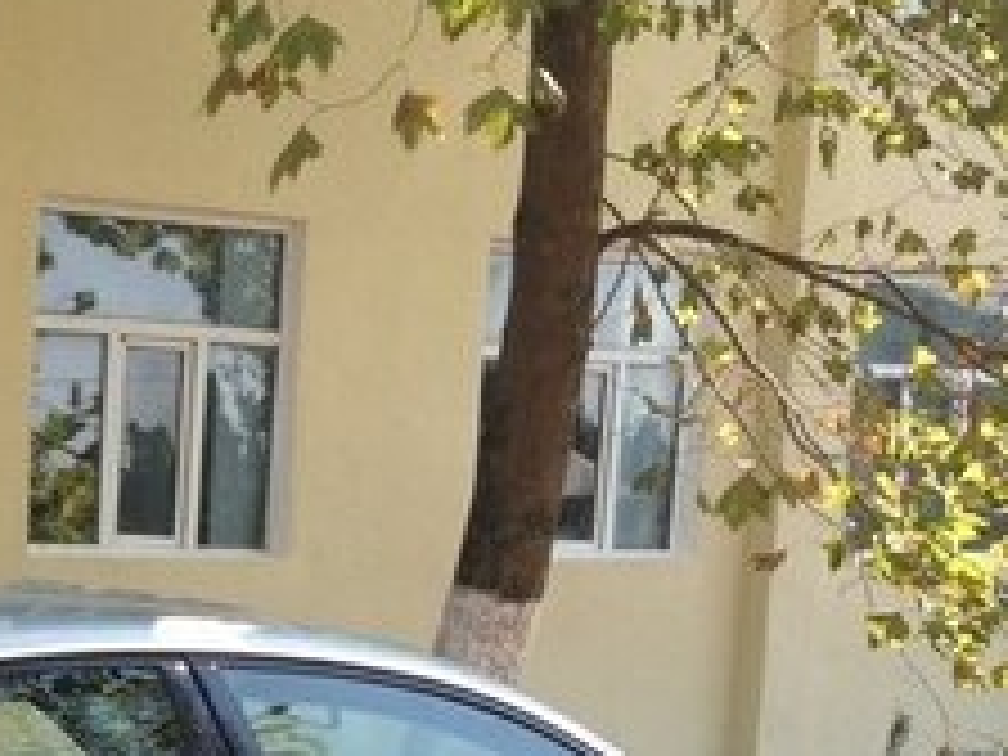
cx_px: -220
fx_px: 2999
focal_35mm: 103
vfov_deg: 13.8
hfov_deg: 18.1
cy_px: 1010
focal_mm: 4.28
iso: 50
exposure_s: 1/541
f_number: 2.4
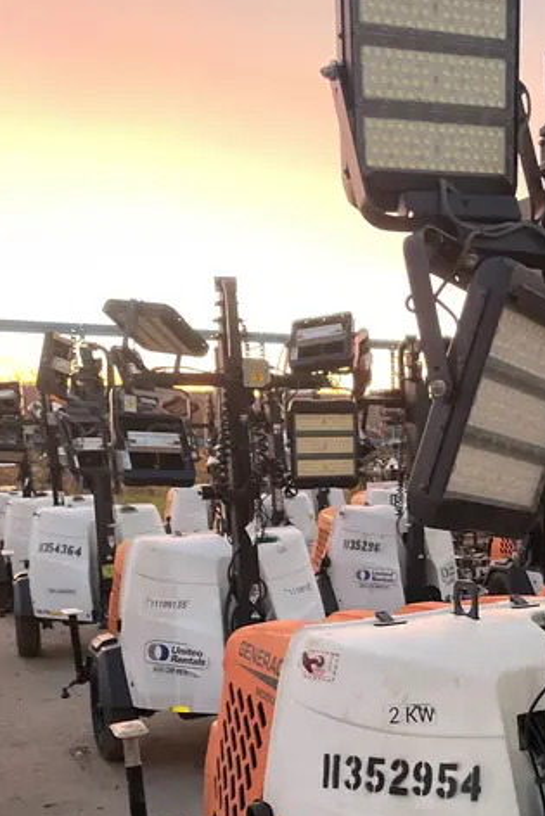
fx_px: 953
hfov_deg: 30.8
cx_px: 462
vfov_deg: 44.6
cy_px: 627
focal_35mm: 42
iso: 500
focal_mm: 4.2
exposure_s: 1/44
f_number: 1.6
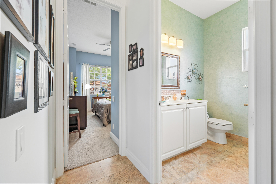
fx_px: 107
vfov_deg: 81.2
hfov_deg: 104.3
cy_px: 92
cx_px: 138
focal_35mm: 14
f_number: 9
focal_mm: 14
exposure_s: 1/2
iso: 250
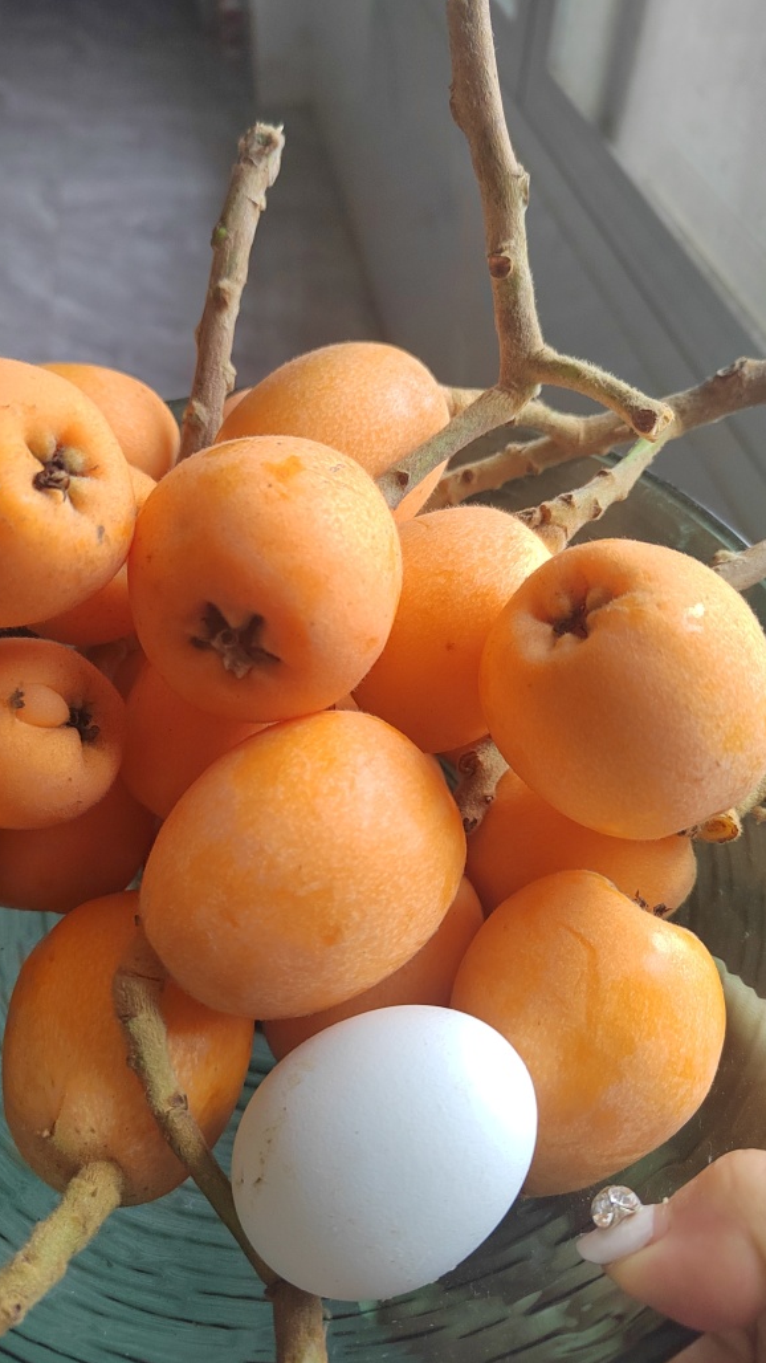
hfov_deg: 44.0
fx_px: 939
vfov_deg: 71.9
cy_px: 702
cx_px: 290
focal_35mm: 26
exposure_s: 1/100
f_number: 1.9
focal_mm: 5.52
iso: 1459
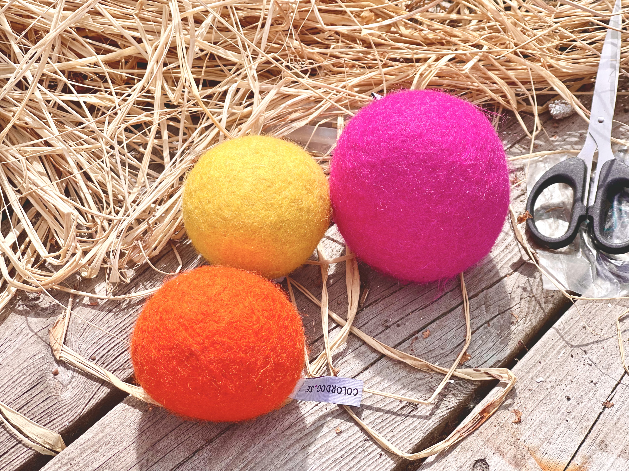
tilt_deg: -50.4
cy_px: 236
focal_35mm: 64
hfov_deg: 30.3
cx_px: 314
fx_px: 1163
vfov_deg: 22.9
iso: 32
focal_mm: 7.5
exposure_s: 1/1531
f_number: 2.2
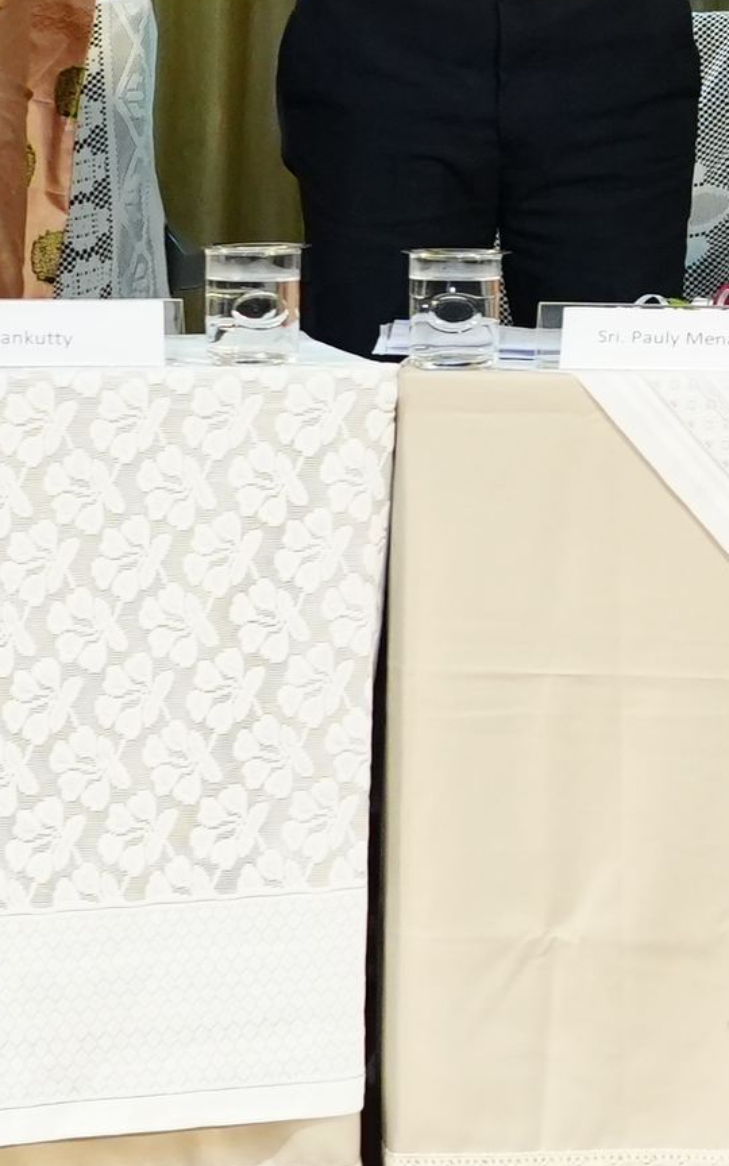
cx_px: 1521
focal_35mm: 163
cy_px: -39
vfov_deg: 12.7
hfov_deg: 7.7
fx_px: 5181
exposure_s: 1/125
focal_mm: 30
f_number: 5
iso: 2000
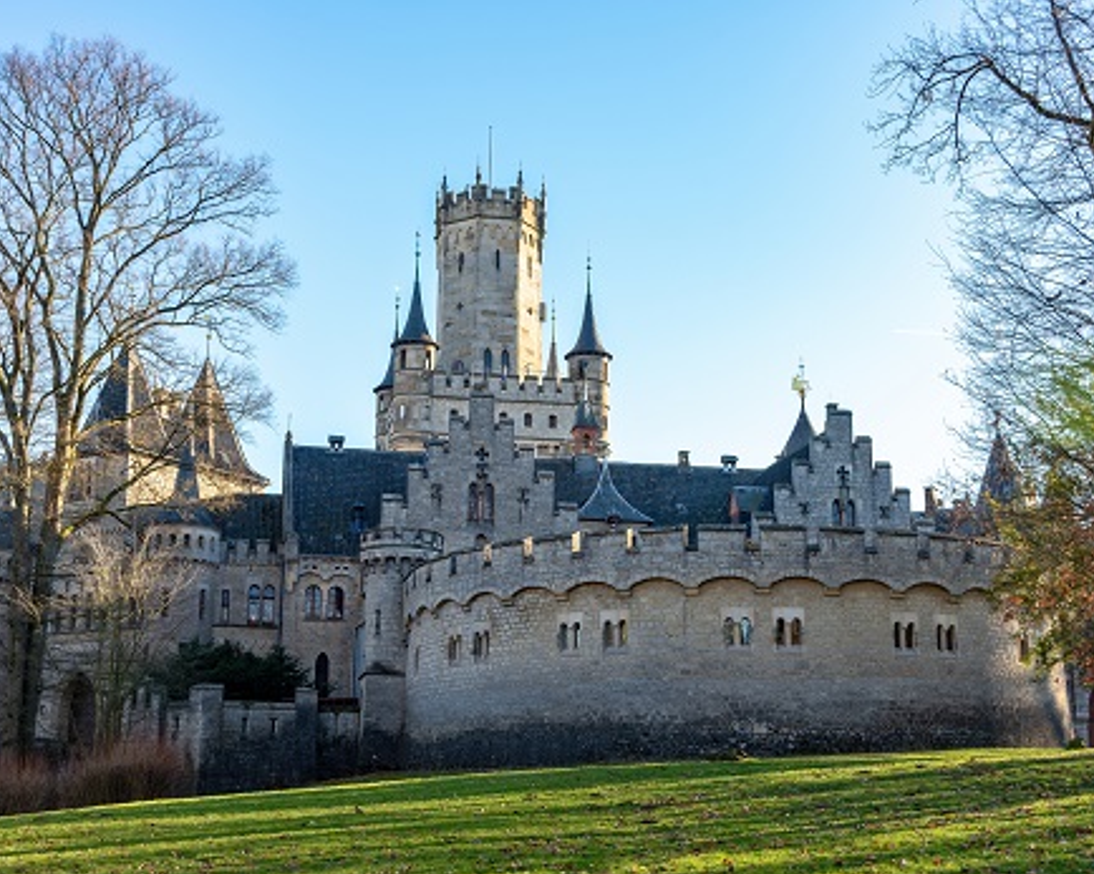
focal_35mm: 85
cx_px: 502
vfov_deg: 18.1
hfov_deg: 22.5
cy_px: 438
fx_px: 2752
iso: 140
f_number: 8
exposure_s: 1/80
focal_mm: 75
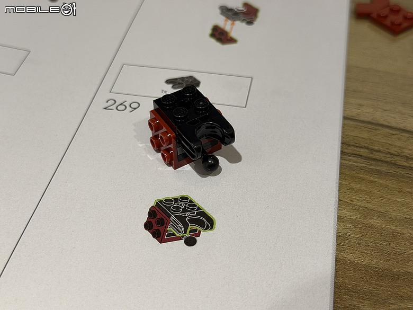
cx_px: 206
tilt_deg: -44.2
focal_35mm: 48
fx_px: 573
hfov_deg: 39.7
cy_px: 155
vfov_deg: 30.3
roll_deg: +1.6
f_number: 1.78
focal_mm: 6.76
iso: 200
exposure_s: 1/60
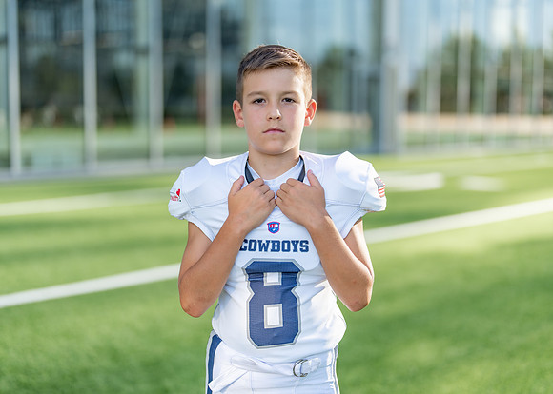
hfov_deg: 35.0
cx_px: 285
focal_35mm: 56
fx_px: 878
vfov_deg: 25.3
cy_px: 191
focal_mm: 50
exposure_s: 1/2500
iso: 100
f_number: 1.2
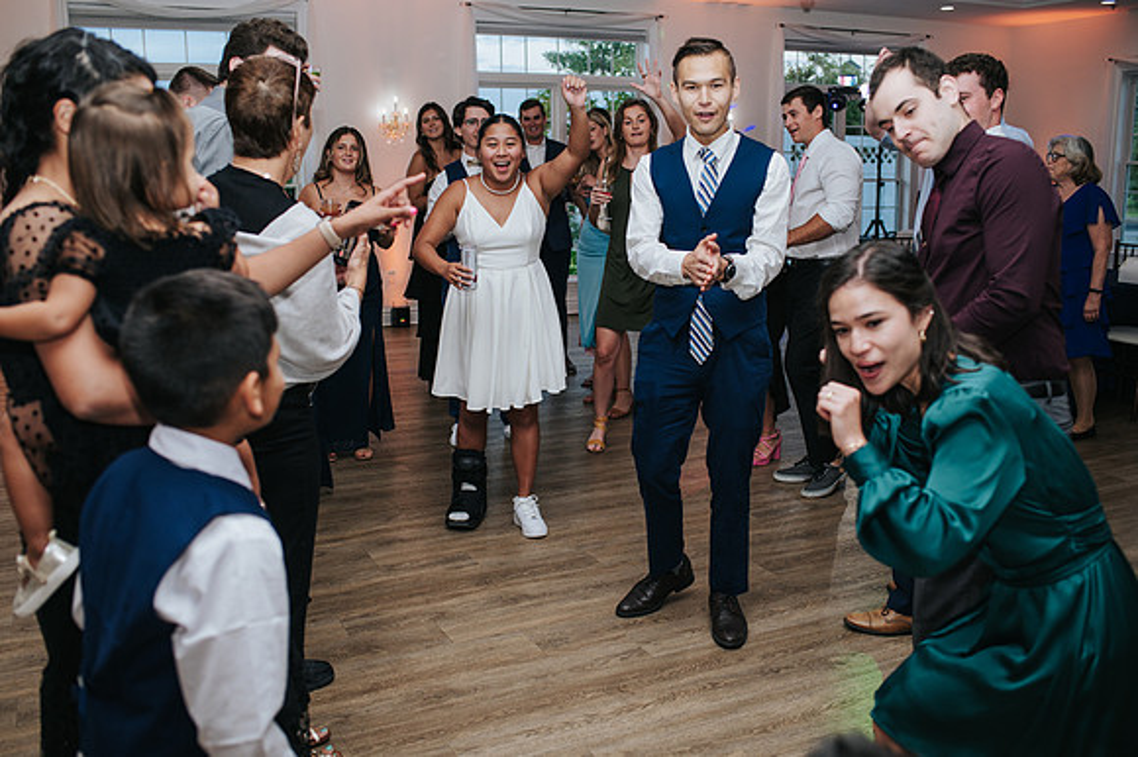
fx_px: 1106
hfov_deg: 54.5
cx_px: 569
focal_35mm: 35
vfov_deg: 37.8
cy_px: 378
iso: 800
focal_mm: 35
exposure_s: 1/200
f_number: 3.2
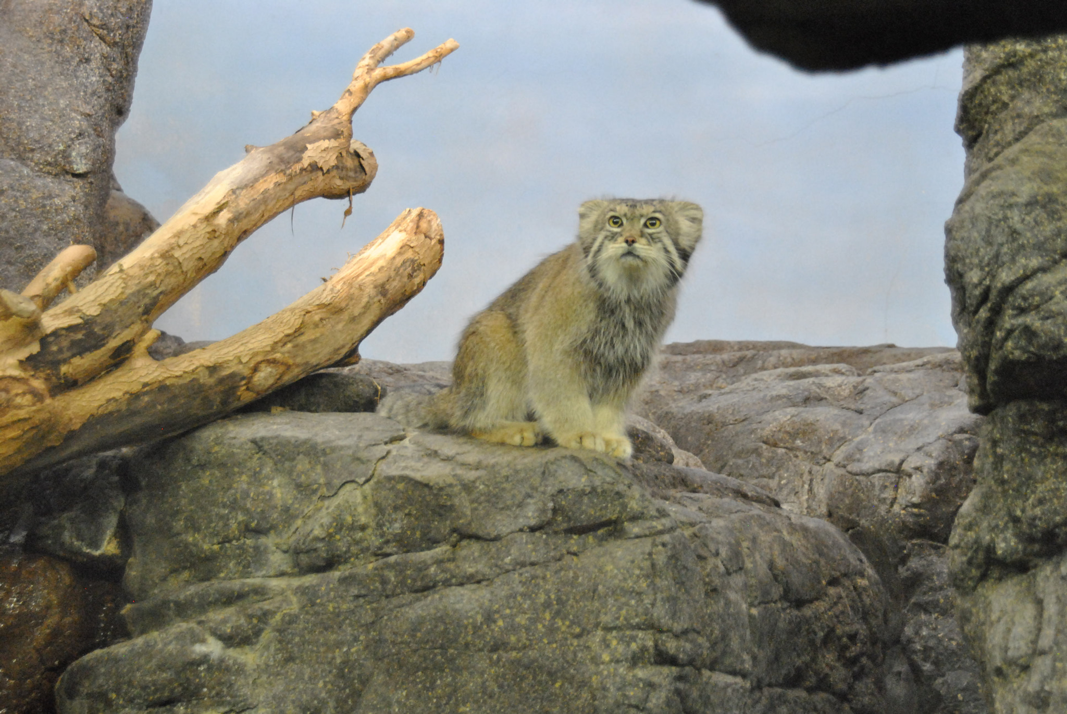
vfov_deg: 14.7
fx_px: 2760
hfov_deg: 21.9
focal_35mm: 93
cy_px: 357
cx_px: 534
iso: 1600
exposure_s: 1/25
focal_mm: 62
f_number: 5
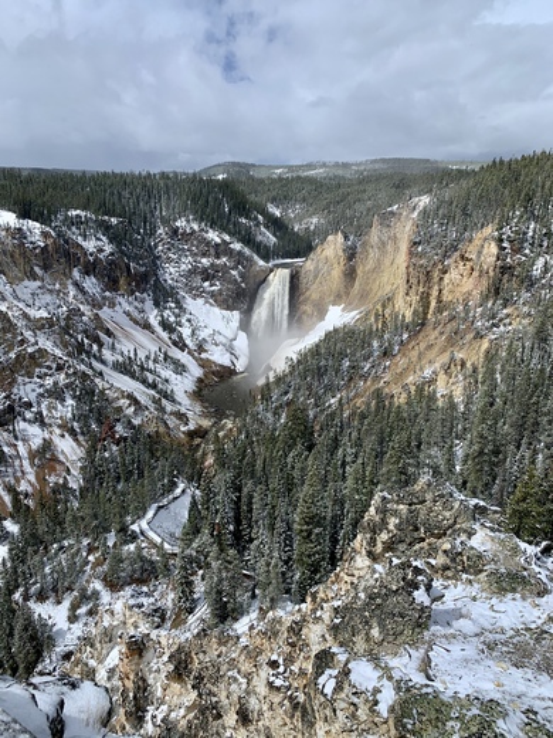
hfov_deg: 53.1
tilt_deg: -18.5
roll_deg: -0.4
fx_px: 554
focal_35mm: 26
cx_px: 276
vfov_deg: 67.3
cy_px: 369
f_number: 1.8
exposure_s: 1/4098
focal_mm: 4.25
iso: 25
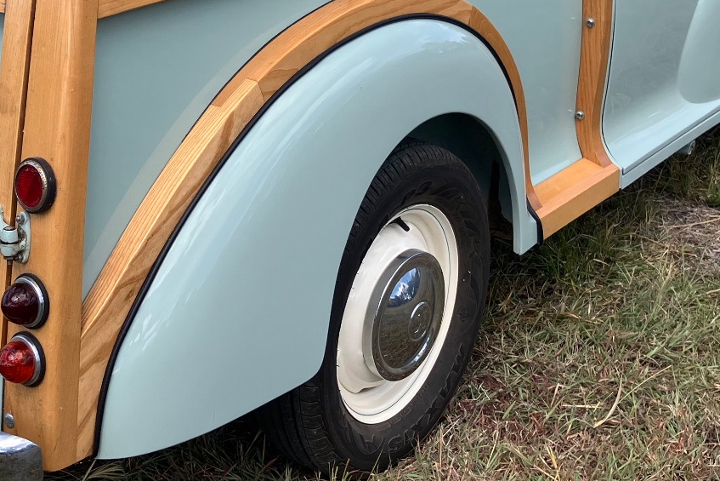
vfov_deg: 20.0
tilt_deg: -20.2
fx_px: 1320
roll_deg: -3.5
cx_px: 225
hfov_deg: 30.2
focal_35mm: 66
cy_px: 5
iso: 32
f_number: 1.8
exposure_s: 1/1156
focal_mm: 3.99
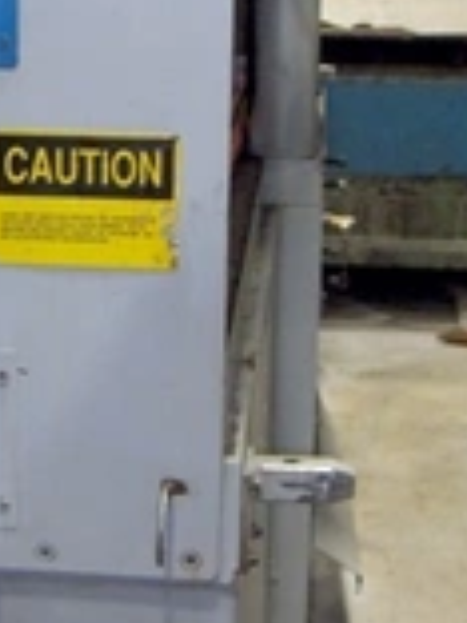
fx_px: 1799
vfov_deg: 19.6
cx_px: 26
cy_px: 238
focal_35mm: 100
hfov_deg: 14.6
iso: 100
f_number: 2.8
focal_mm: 8
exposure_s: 1/25.3
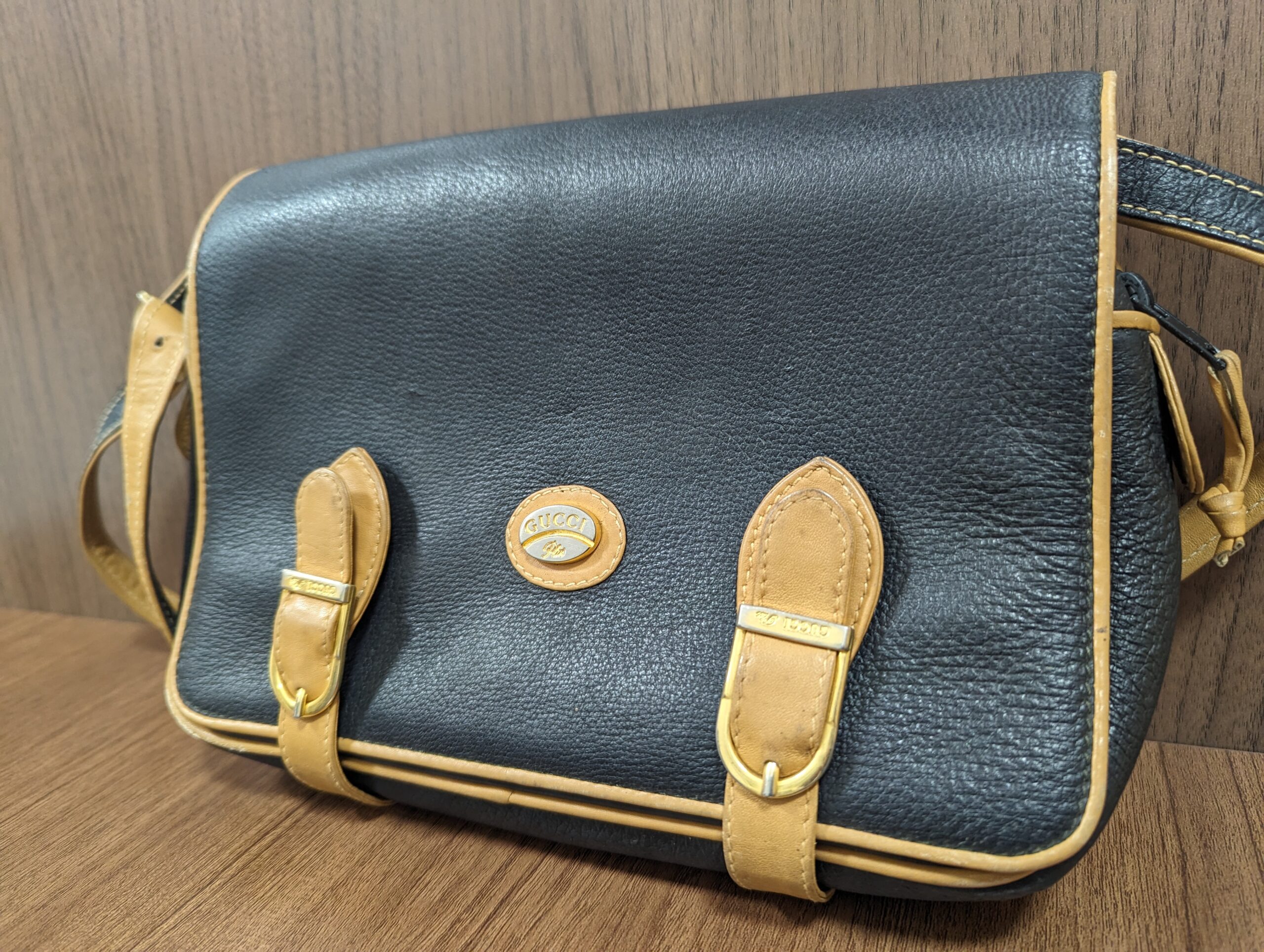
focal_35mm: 24
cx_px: 632
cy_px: 476
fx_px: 878
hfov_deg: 71.5
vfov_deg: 56.9
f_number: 1.85
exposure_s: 1/66.9
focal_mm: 6.81
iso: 275
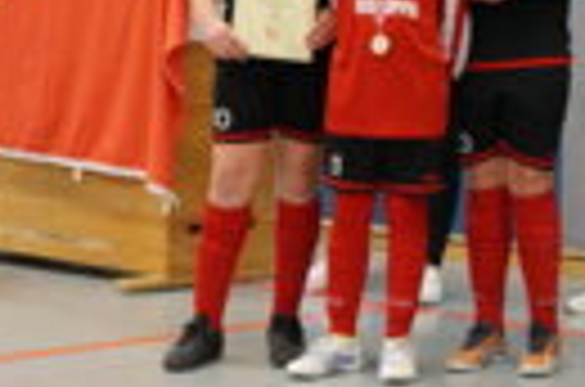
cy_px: 108
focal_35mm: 120
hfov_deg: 16.3
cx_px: 734
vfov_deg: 11.3
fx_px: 1945
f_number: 7.1
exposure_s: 1/60
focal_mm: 26
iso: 2500
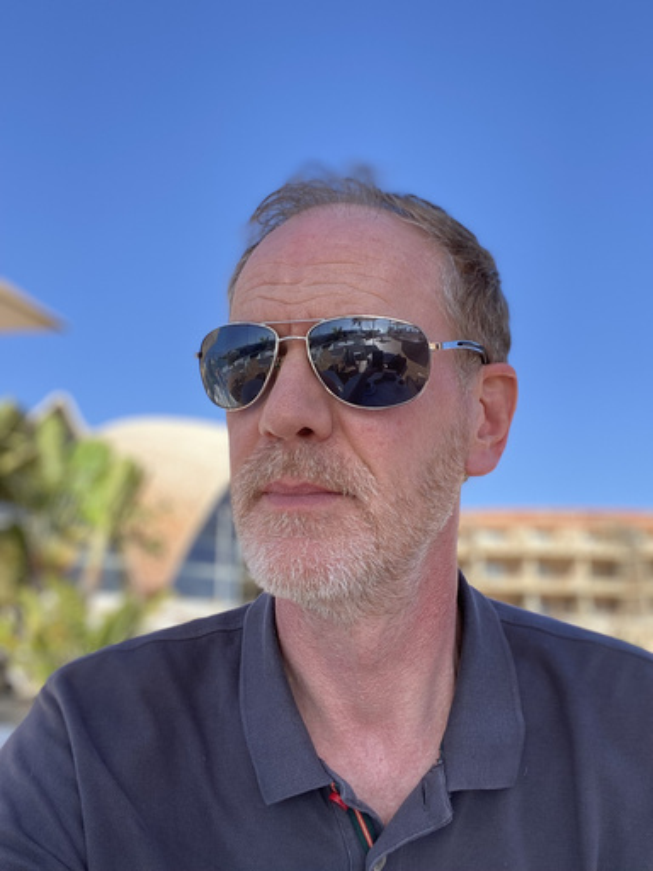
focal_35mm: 30
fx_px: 755
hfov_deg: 46.8
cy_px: 436
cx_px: 326
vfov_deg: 60.0
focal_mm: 2.71
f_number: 2.2
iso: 25
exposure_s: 1/386
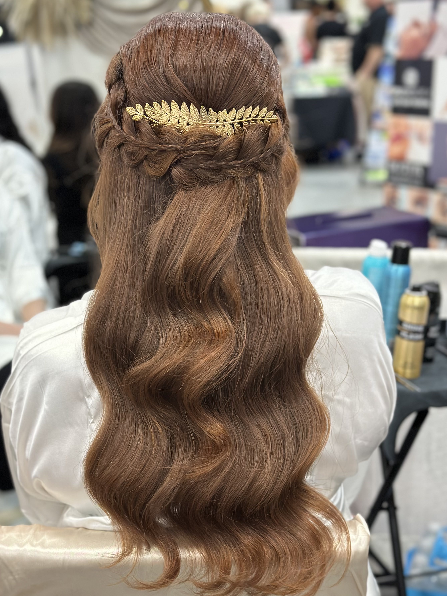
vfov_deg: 35.5
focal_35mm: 54
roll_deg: +0.7
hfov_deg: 27.0
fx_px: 930
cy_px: 306
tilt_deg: -16.1
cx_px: 201
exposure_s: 1/59
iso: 320
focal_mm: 6.86
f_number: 1.78
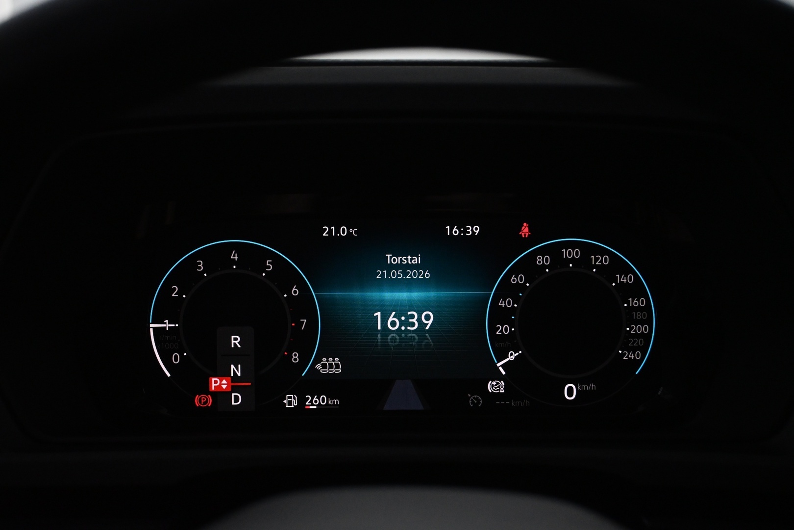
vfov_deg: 25.8
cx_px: 397
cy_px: 265
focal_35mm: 52
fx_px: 1158
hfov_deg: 37.9
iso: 2800
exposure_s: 1/125
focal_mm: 35
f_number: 5.3
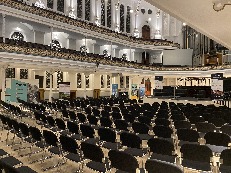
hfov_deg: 67.3
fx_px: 174
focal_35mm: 26
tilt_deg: +0.5
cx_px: 116
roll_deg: -0.7
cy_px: 86
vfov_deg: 53.1
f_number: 1.8
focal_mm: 4.25
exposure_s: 1/33
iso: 400
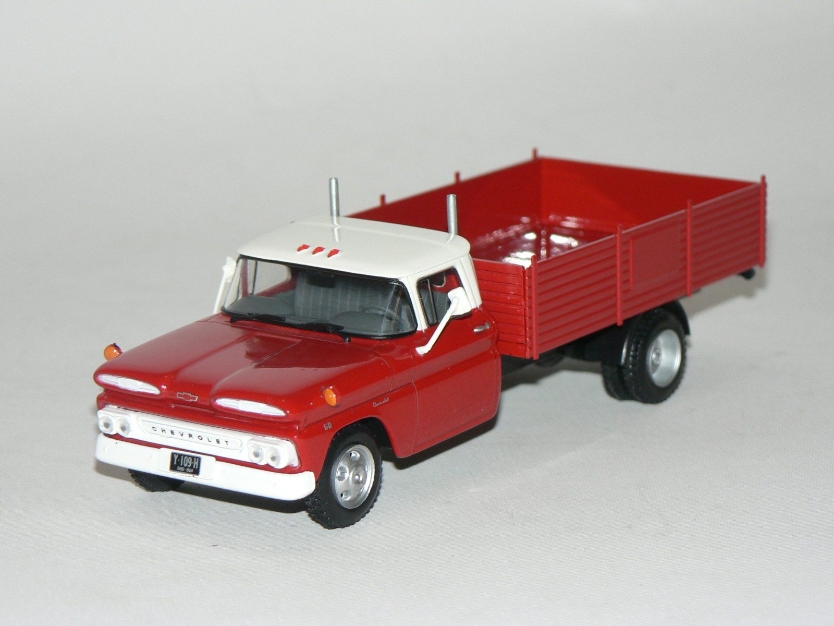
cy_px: 313
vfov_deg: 11.7
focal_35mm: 127
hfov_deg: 15.5
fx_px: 3060
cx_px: 417
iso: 100
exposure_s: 1/60
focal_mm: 21.2
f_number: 3.2
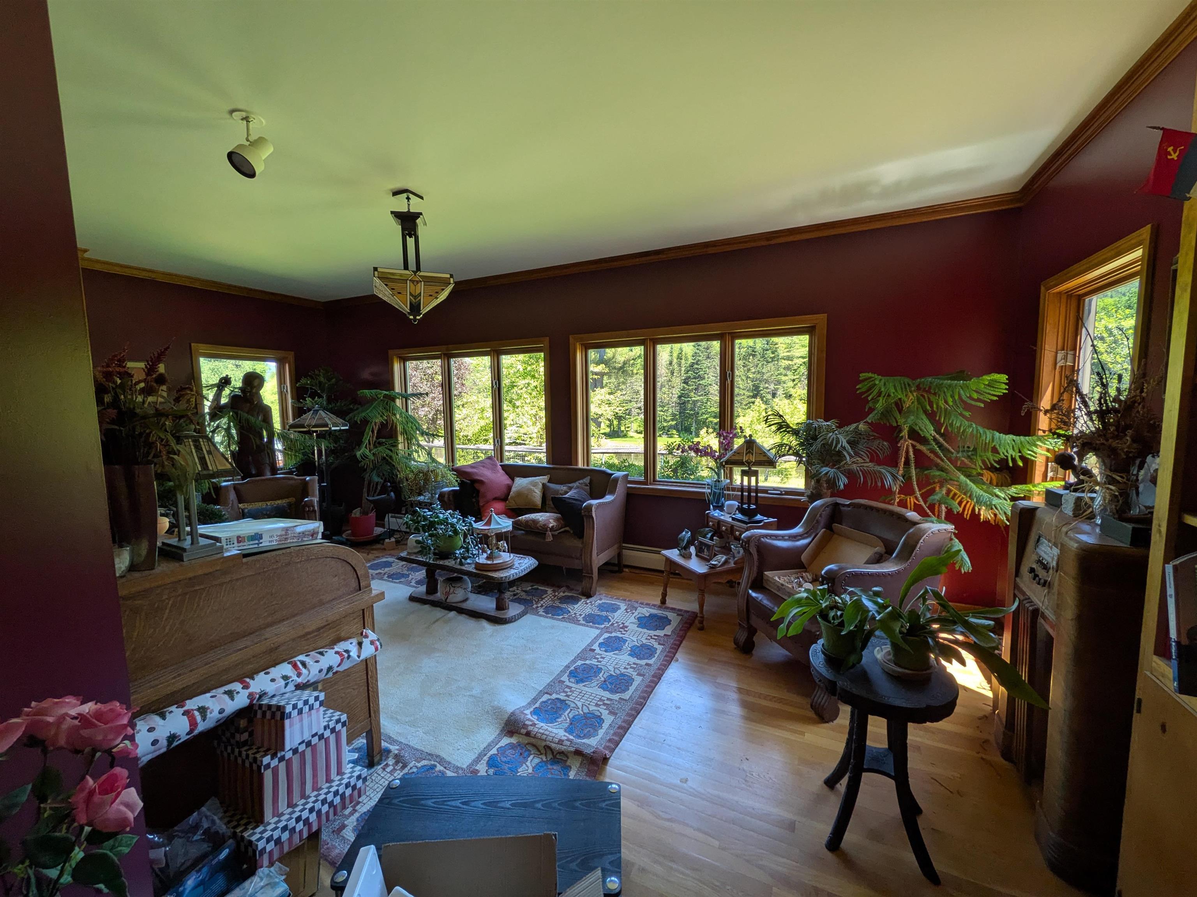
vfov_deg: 85.7
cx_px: 598
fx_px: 484
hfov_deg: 102.1
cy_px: 448
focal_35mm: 14
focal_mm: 1.83
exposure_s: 1/120
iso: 47
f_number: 2.2
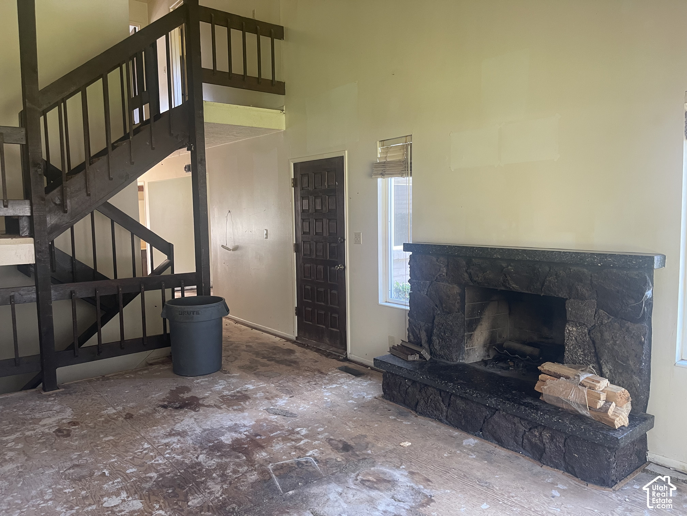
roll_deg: +0.6
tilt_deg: -5.1
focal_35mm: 25
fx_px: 496
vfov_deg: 54.9
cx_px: 344
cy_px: 258
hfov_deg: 69.4
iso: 200
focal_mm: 5.1
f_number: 1.6
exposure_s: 1/60
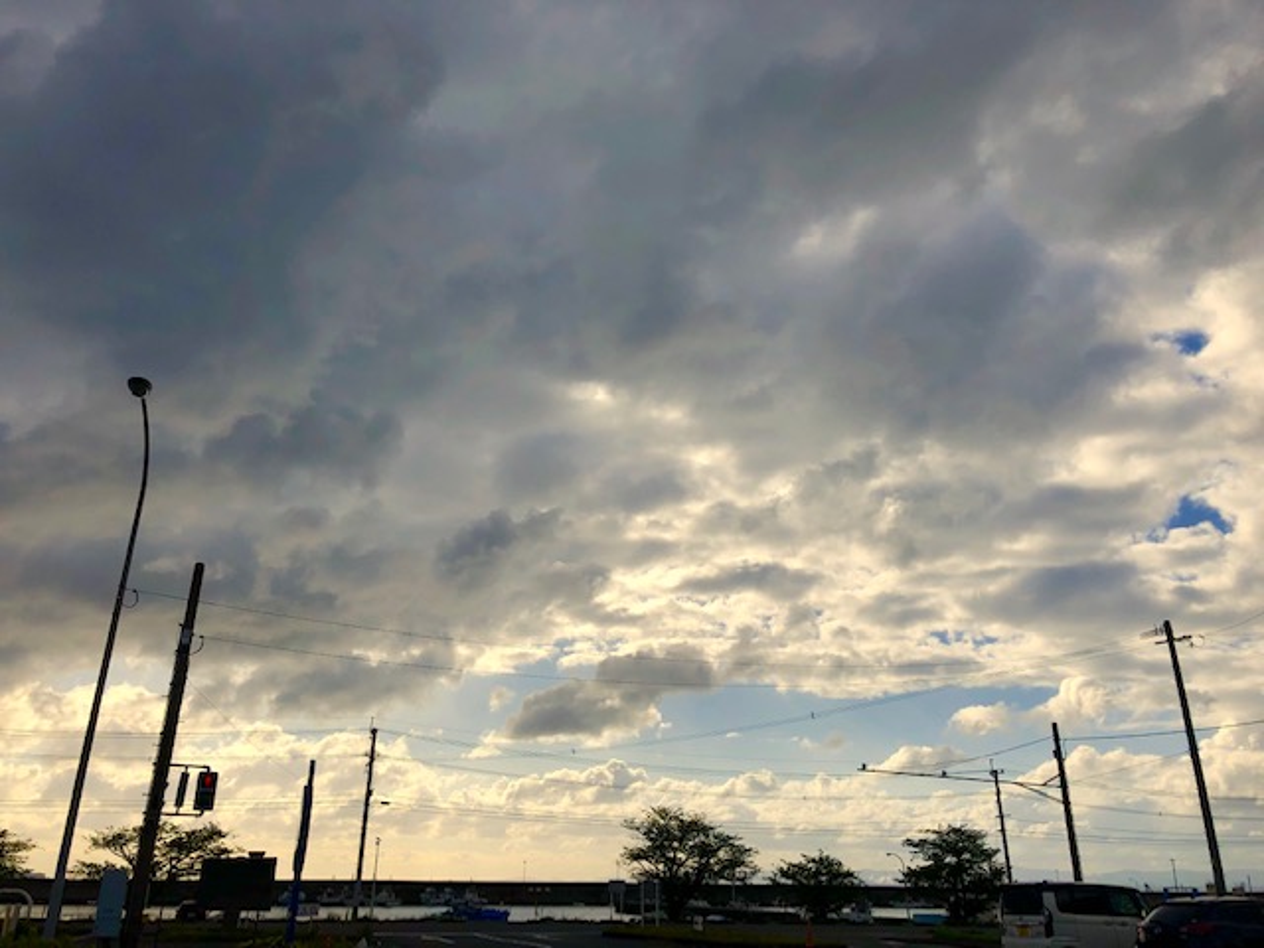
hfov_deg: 63.4
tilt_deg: +20.8
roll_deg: -1.0
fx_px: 1022
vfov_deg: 49.7
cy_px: 474
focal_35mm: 28
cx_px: 632
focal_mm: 3.99
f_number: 1.8
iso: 25
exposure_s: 1/5348
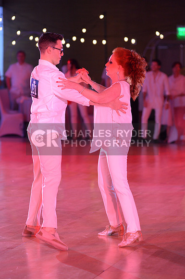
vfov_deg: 15.2
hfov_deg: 10.1
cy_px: 140
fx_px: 1044
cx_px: 92
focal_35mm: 135
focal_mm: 135
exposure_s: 1/250
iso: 2500
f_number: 4
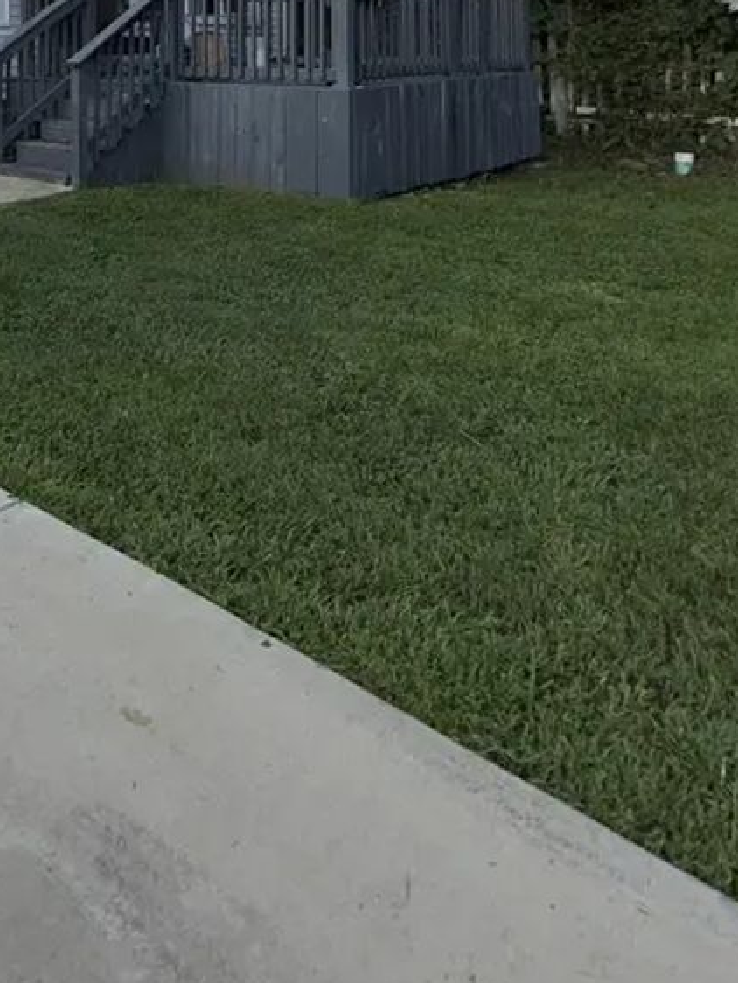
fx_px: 966
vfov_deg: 45.5
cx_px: 189
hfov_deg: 40.7
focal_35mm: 34
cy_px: 1
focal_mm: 2.22
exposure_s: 1/400
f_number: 2.2
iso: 16
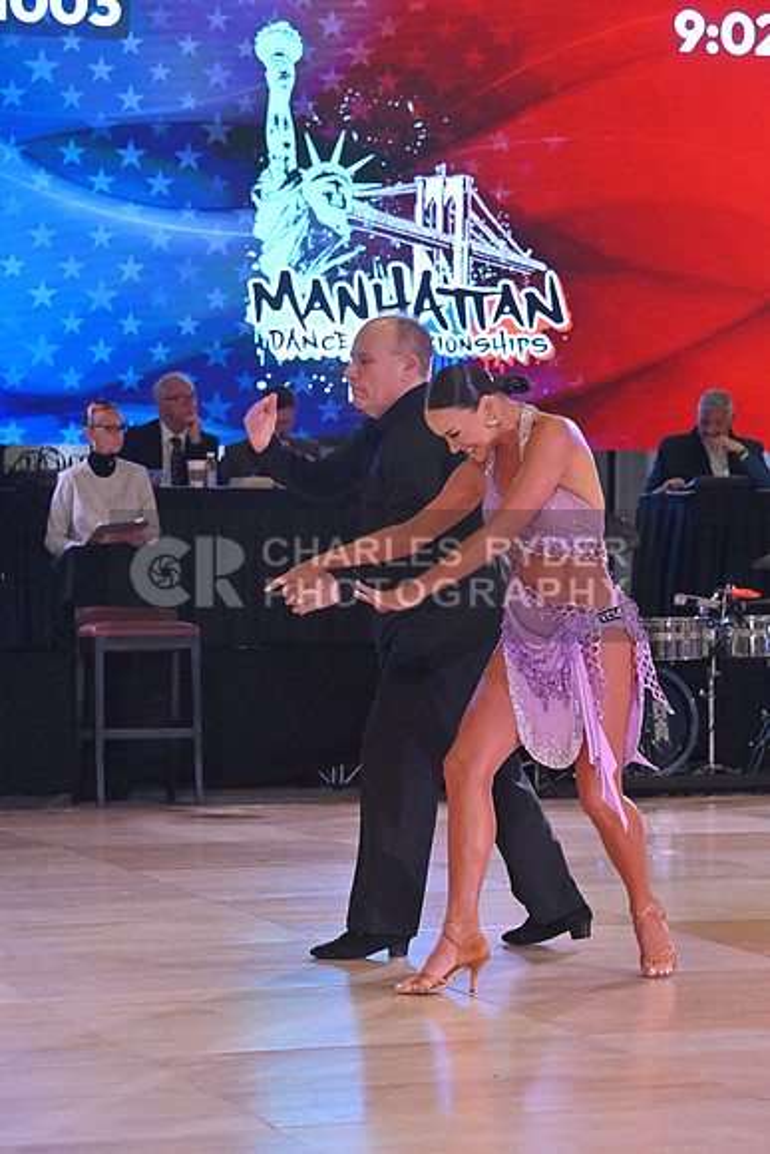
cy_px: 577
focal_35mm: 110
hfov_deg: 12.5
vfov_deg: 18.6
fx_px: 3527
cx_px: 385
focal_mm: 110
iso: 5000
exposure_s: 1/400
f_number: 8
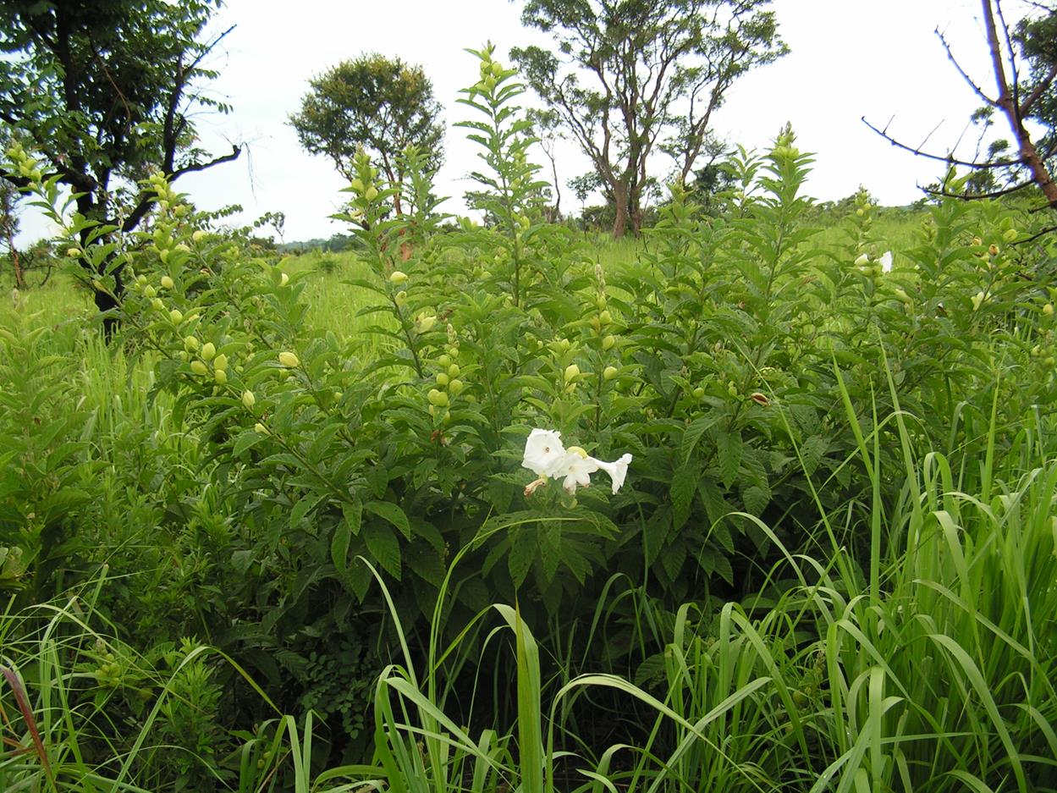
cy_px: 396
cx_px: 528
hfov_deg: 49.0
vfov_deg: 37.7
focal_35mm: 38
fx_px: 1160
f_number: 2.8
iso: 50
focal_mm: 6.3
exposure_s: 1/400
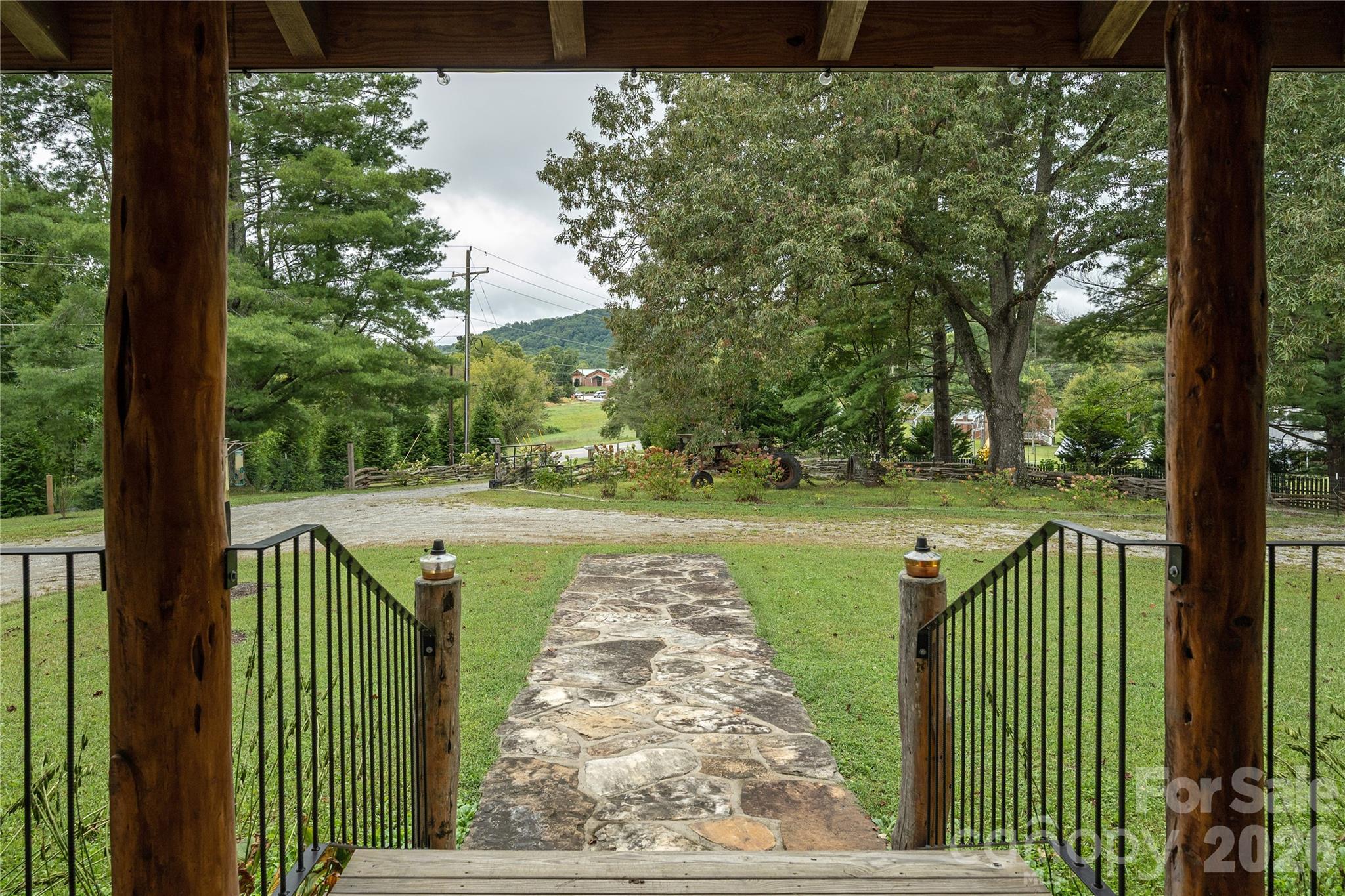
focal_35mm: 20
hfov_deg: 82.6
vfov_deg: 60.7
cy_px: 448
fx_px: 766
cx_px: 672
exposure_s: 1/400
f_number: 7.1
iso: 400
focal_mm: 20.5
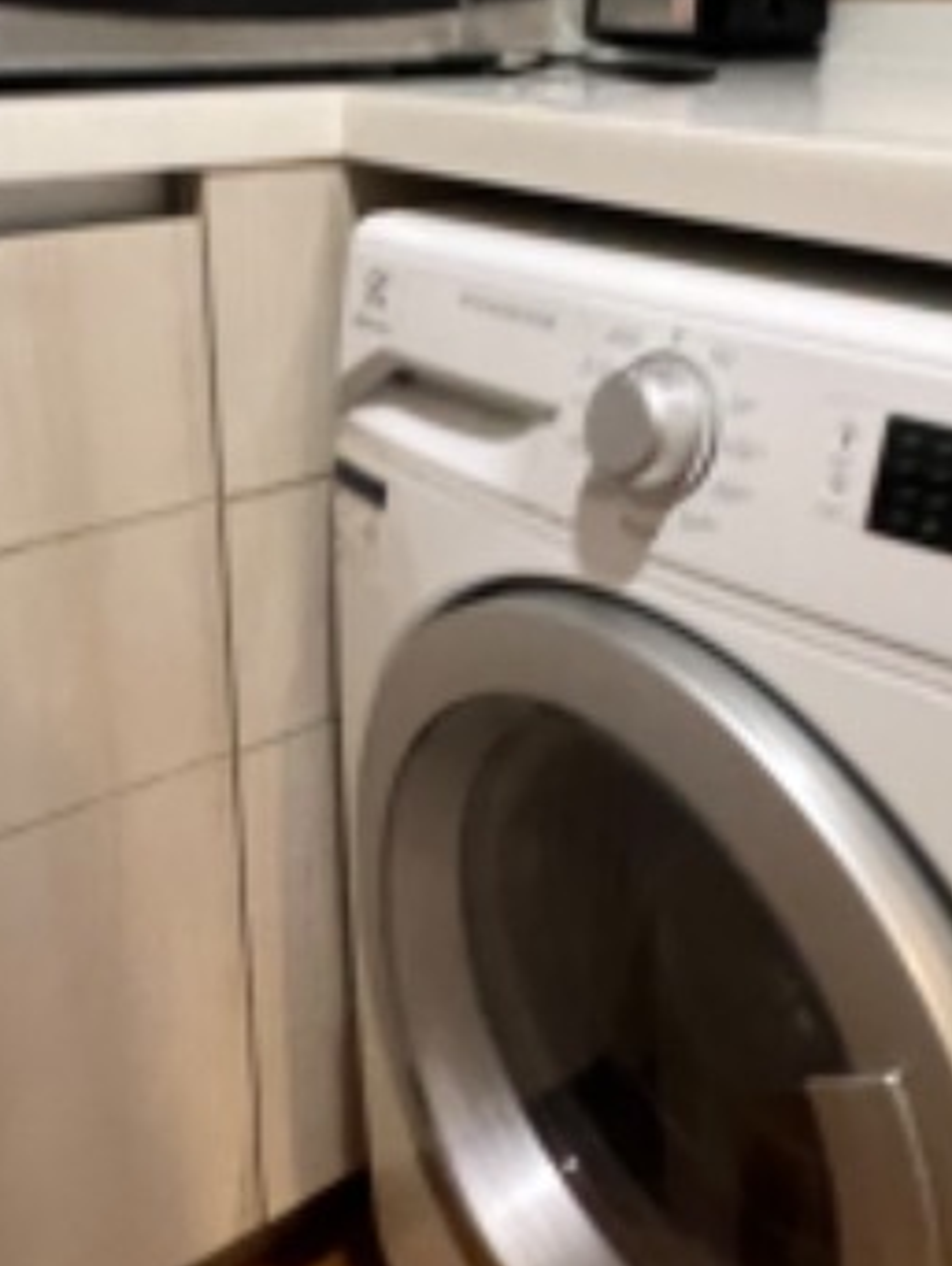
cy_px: 407
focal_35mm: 38
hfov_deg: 37.8
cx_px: 474
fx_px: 1392
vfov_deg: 48.0
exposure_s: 1/50
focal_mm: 1.57
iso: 640
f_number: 1.8
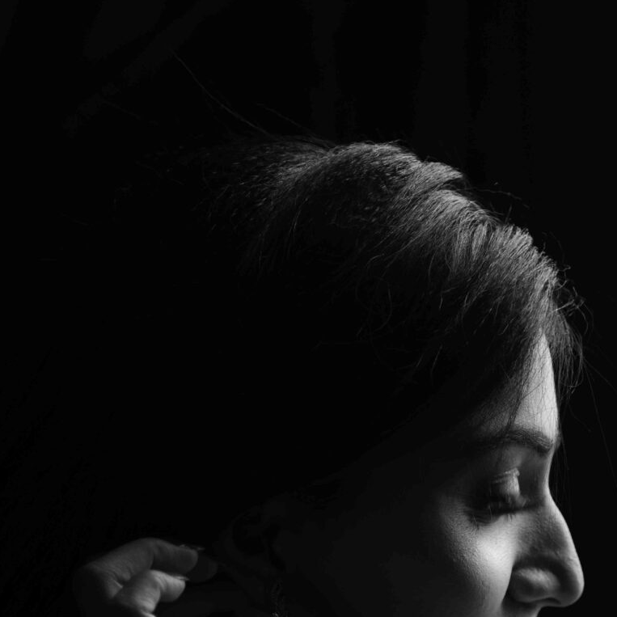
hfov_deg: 9.1
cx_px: 475
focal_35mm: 191
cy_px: 722
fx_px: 3852
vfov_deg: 9.1
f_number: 2.8
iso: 160
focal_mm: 67
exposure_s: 1/80
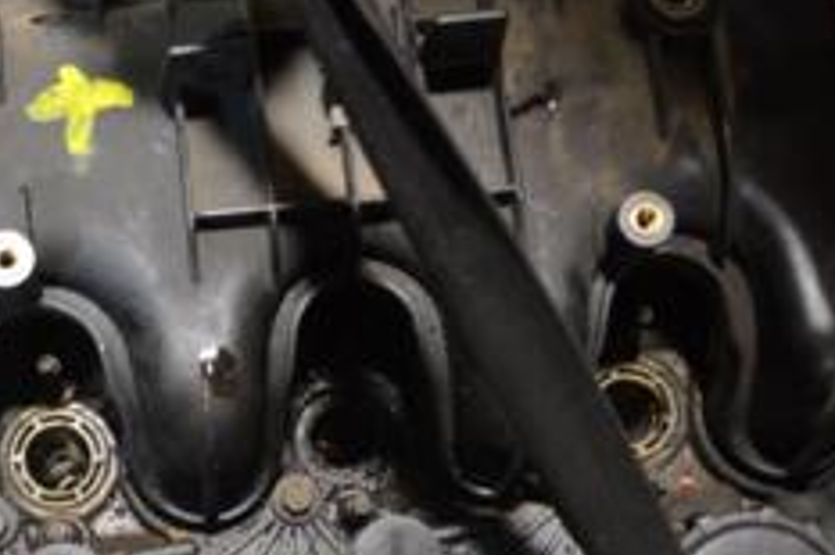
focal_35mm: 85
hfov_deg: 23.6
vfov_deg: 16.0
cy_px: 354
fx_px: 1970
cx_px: 176
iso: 720
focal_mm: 22
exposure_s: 1/30
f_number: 4
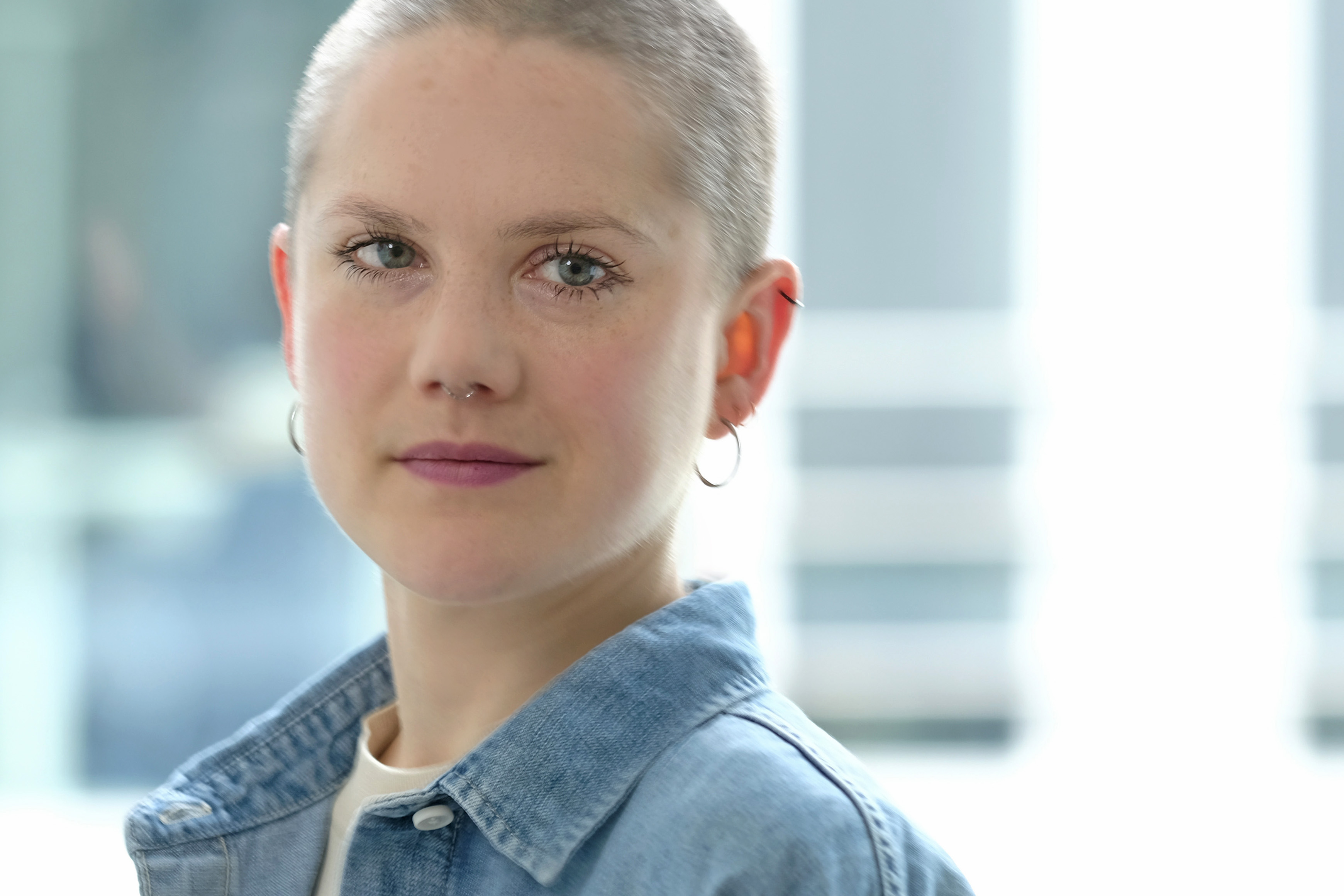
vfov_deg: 5.7
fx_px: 9034
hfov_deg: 8.5
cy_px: 559
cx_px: 556
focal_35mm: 242
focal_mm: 90
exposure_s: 1/125
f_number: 2.2
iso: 160
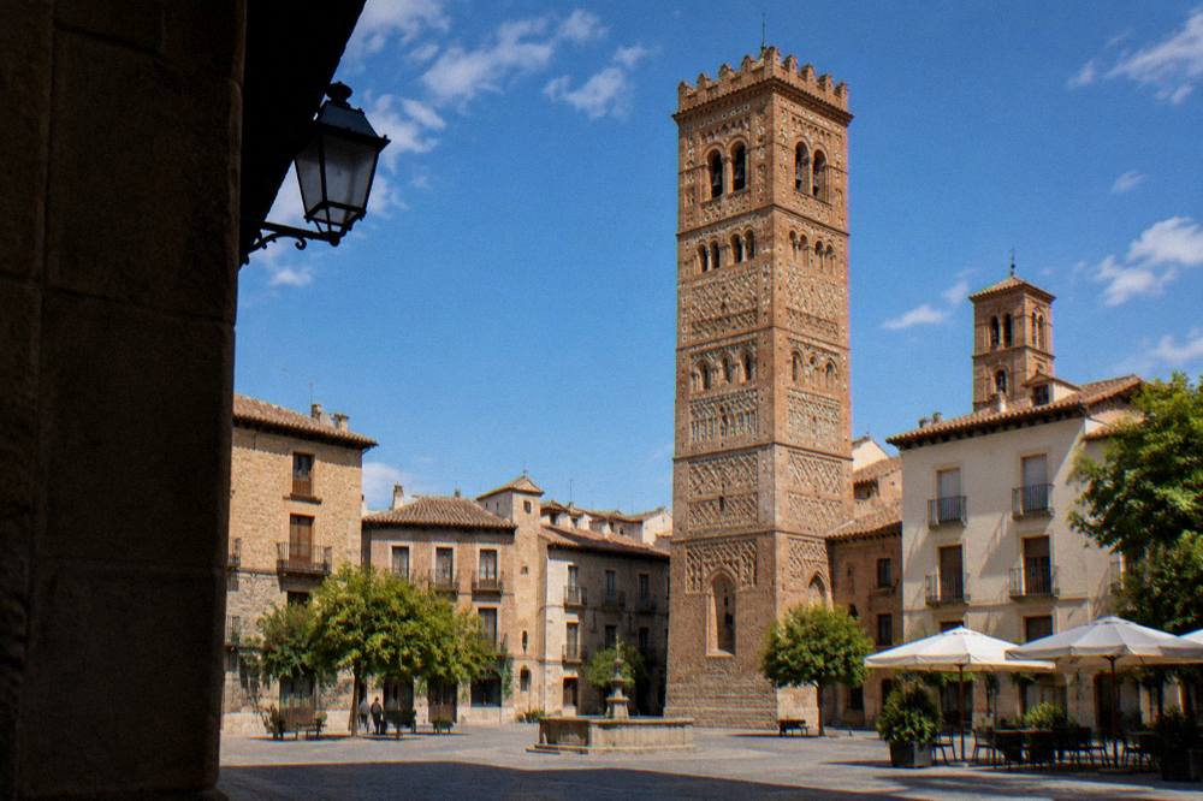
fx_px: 1169
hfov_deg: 54.5
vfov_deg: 37.8
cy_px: 400
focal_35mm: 35
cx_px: 602
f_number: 10
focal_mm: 35
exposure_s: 1/160
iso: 800
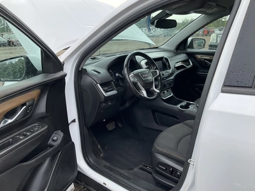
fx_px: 214
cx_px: 128
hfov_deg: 61.7
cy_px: 96
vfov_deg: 48.2
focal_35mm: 29
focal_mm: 3
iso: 25
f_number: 1.8
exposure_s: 1/495
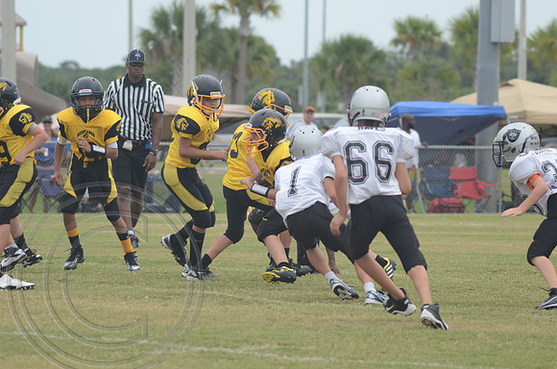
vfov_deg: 4.6
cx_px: 278
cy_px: 184
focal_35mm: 300
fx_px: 4631
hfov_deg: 6.9
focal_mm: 200
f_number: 5.6
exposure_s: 1/800
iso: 400
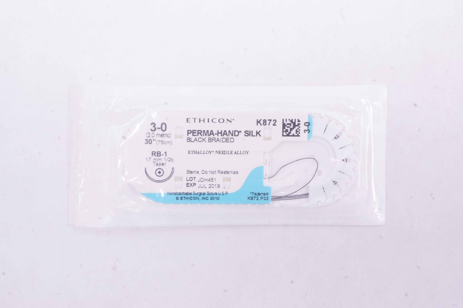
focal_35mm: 56
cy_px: 154
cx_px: 232
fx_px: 713
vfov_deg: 24.3
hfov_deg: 36.0
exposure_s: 1/15
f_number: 22
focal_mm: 37
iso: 1600
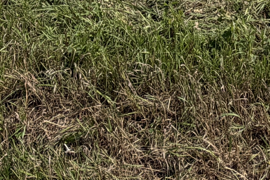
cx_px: 214
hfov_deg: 25.0
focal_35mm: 80
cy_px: -277
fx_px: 600
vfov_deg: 12.5
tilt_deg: +5.8
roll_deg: -0.5
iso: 20
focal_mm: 2.22
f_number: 2.2
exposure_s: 1/1368
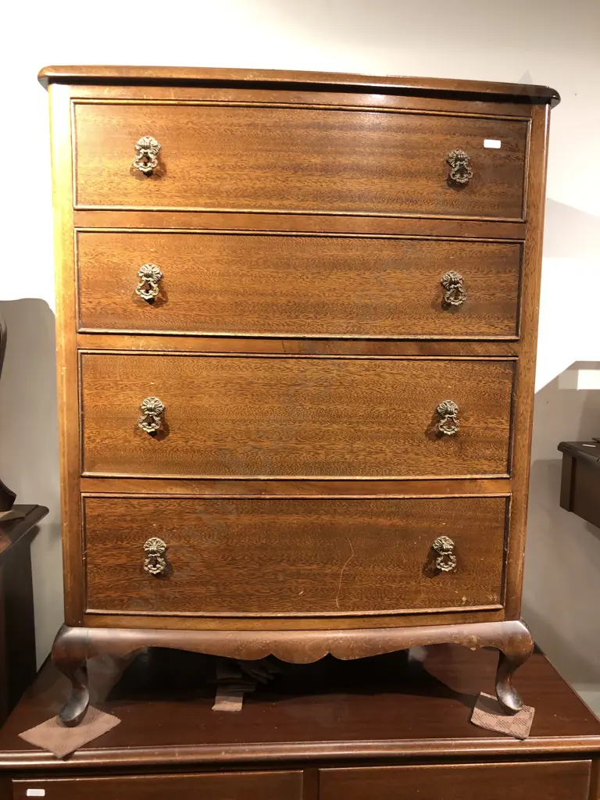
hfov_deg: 49.7
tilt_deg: -5.7
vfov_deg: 63.4
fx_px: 647
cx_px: 300
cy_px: 400
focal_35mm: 28
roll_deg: -1.9
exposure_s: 1/17
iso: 40
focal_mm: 3.99
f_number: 1.8
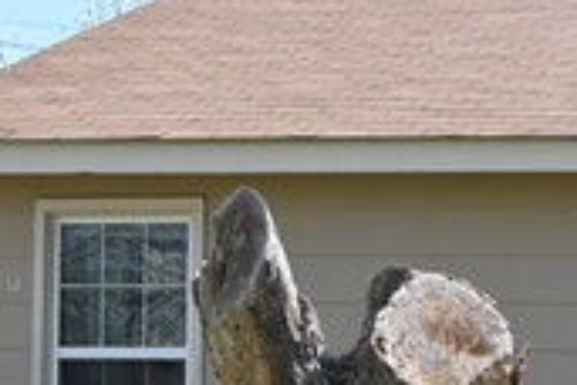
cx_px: 1041
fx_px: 2180
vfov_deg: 10.0
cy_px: 402
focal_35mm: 136
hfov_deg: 13.5
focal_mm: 31
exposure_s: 1/320
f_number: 6.3
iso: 100
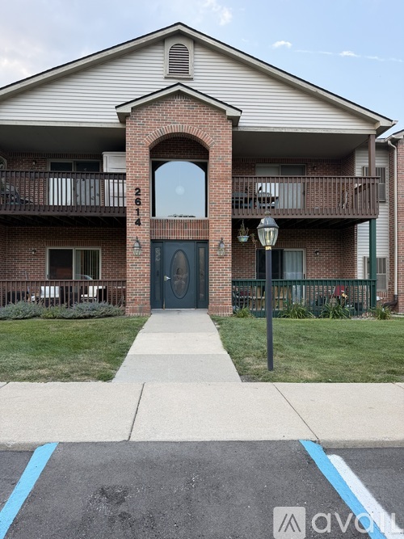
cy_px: 270
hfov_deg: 56.8
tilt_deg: +1.8
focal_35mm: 24
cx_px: 202
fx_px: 374
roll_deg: +0.2
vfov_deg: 71.6
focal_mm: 6.76
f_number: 1.78
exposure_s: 1/211
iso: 80
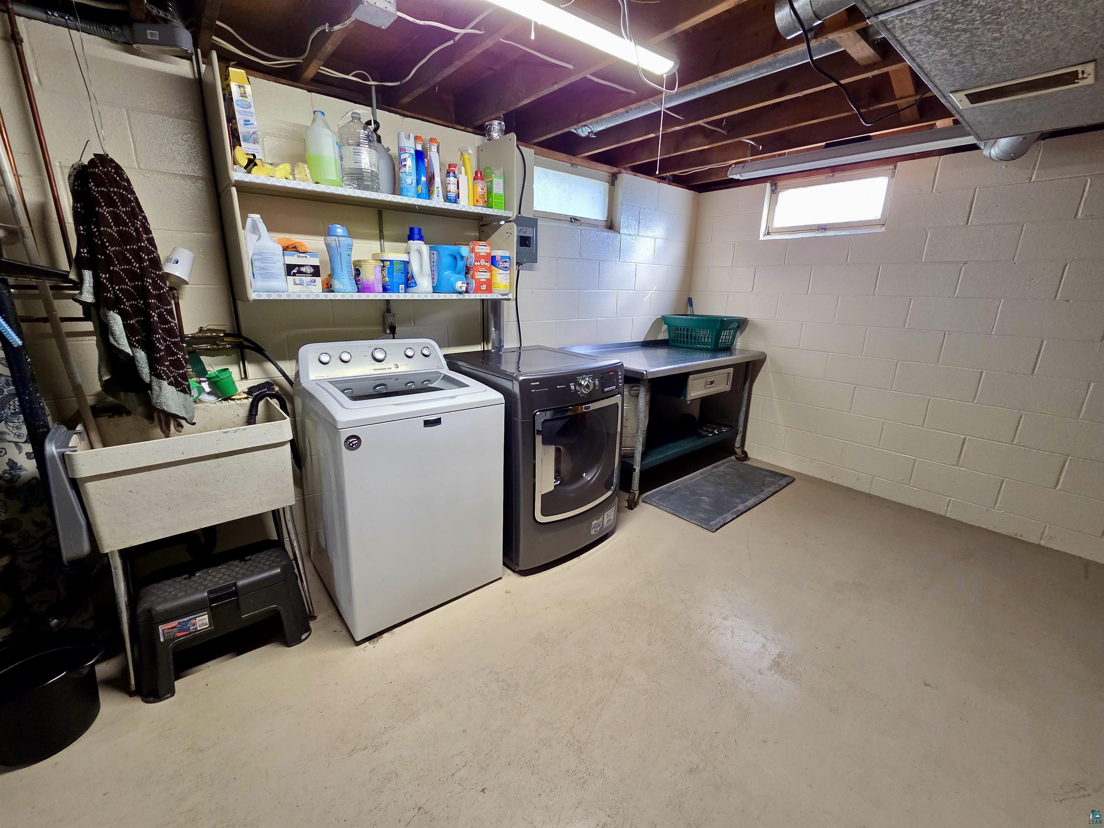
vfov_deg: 89.9
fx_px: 415
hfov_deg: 106.2
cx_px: 552
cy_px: 414
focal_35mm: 13
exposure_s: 1/60
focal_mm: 2.2
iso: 160
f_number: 2.2
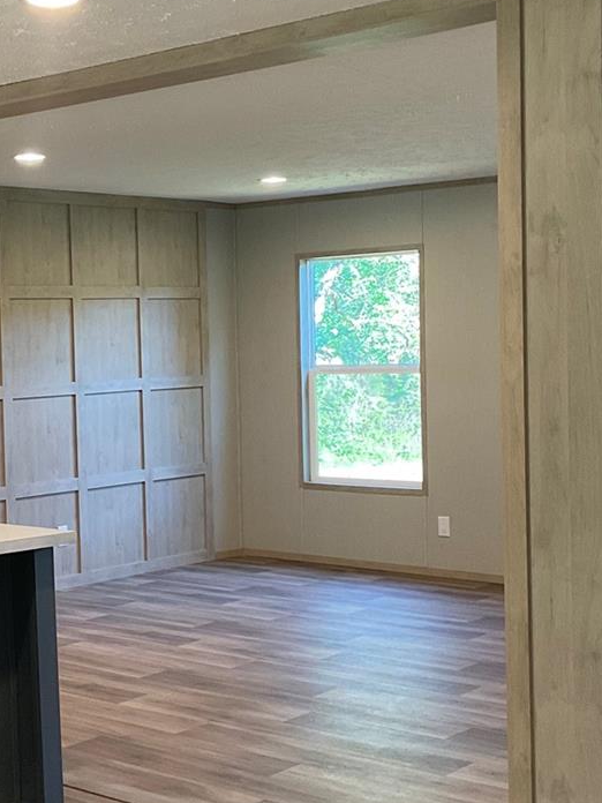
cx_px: 51
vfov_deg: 30.3
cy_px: 389
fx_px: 1484
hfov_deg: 22.3
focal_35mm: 64
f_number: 1.8
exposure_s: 1/60
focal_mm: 3
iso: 80
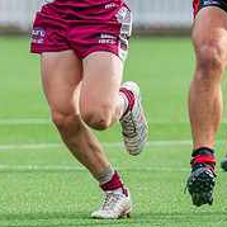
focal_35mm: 1235
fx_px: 9163
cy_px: 23
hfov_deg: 1.4
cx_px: 250
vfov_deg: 1.4
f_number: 5.6
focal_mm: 380
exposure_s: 1/1250
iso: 800
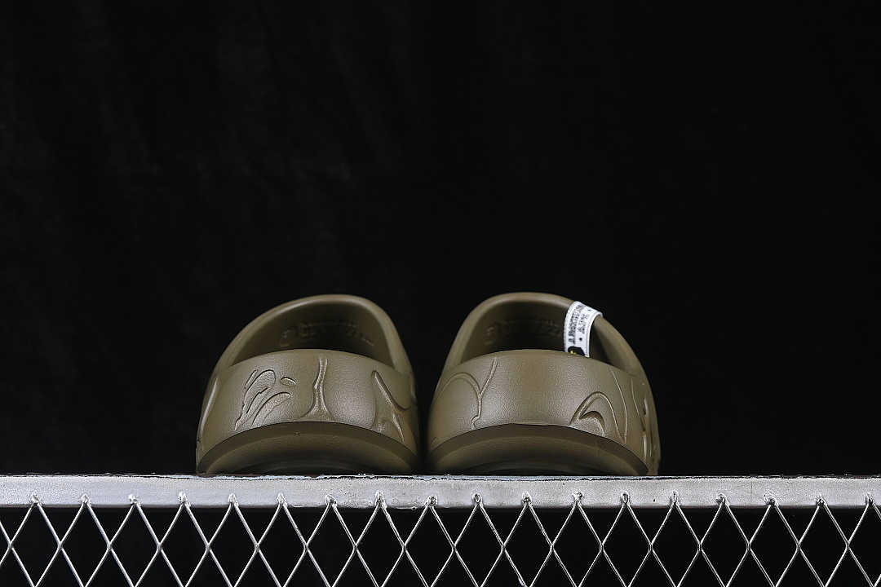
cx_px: 440
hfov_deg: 27.0
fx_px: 1835
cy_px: 294
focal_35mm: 75
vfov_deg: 18.2
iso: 160
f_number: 7.1
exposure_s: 1/80
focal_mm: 50
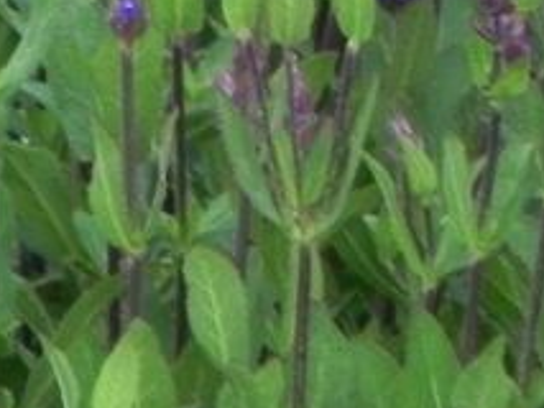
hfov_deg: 0.6
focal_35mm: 3399
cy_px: -584
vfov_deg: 0.4
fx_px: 53446
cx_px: -489
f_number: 5
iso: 160
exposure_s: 1/60
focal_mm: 120
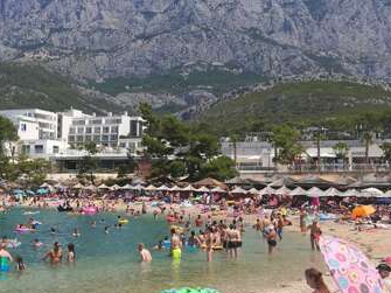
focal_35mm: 55
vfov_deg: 26.5
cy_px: 149
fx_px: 621
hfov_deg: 34.5
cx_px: 121
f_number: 2.2
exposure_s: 1/1212
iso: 50
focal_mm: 4.5
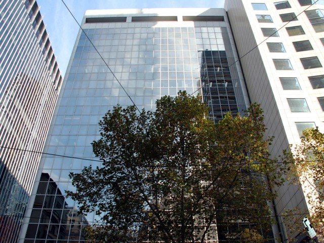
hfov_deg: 58.4
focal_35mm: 31
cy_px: 122
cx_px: 162
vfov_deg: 45.4
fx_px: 290
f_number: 8.4
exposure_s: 1/60
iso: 64
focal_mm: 5.5
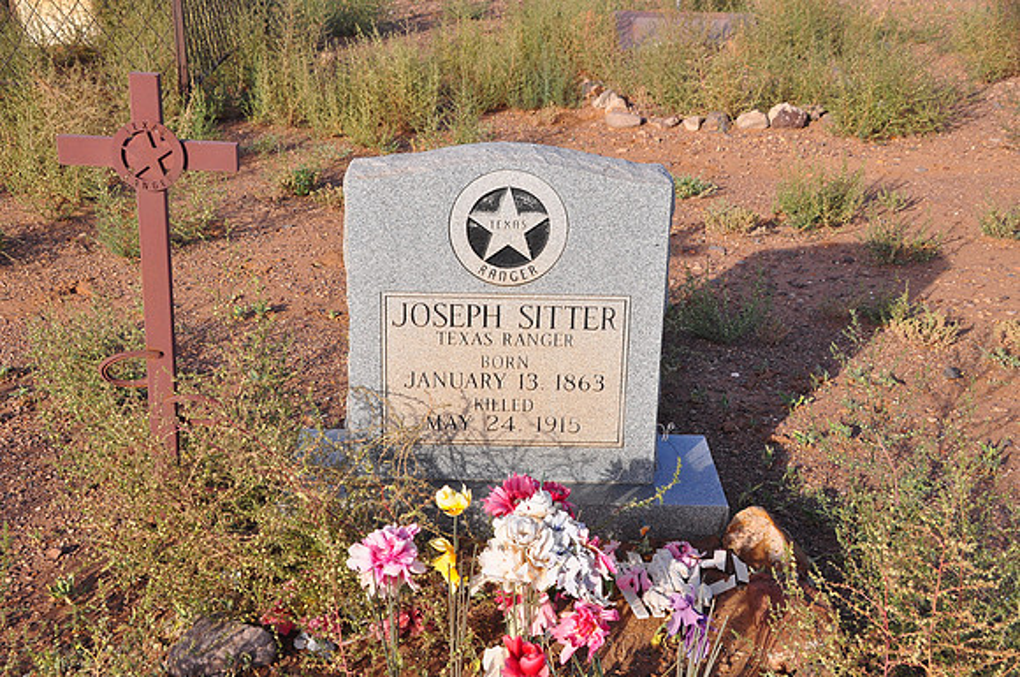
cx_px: 510
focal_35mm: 52
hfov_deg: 37.9
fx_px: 1485
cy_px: 338
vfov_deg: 25.7
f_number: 11
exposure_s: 1/160
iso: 200
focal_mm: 35
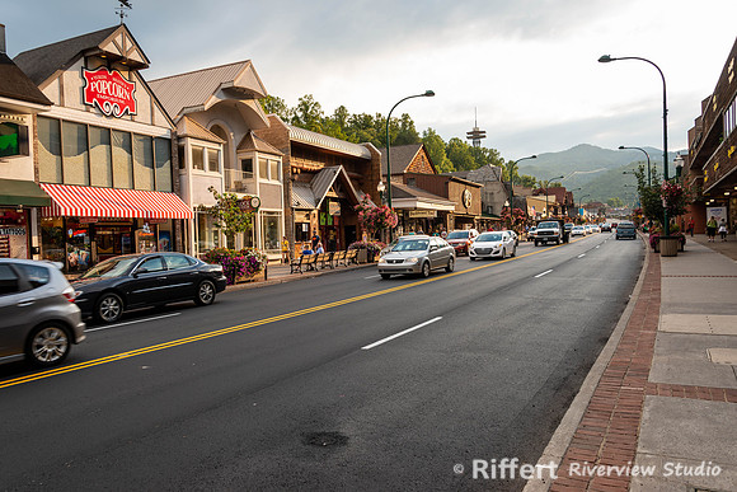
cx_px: 368
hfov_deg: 65.5
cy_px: 246
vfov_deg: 46.4
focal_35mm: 28
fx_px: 573
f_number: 7.1
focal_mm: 28
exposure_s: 1/100
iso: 100
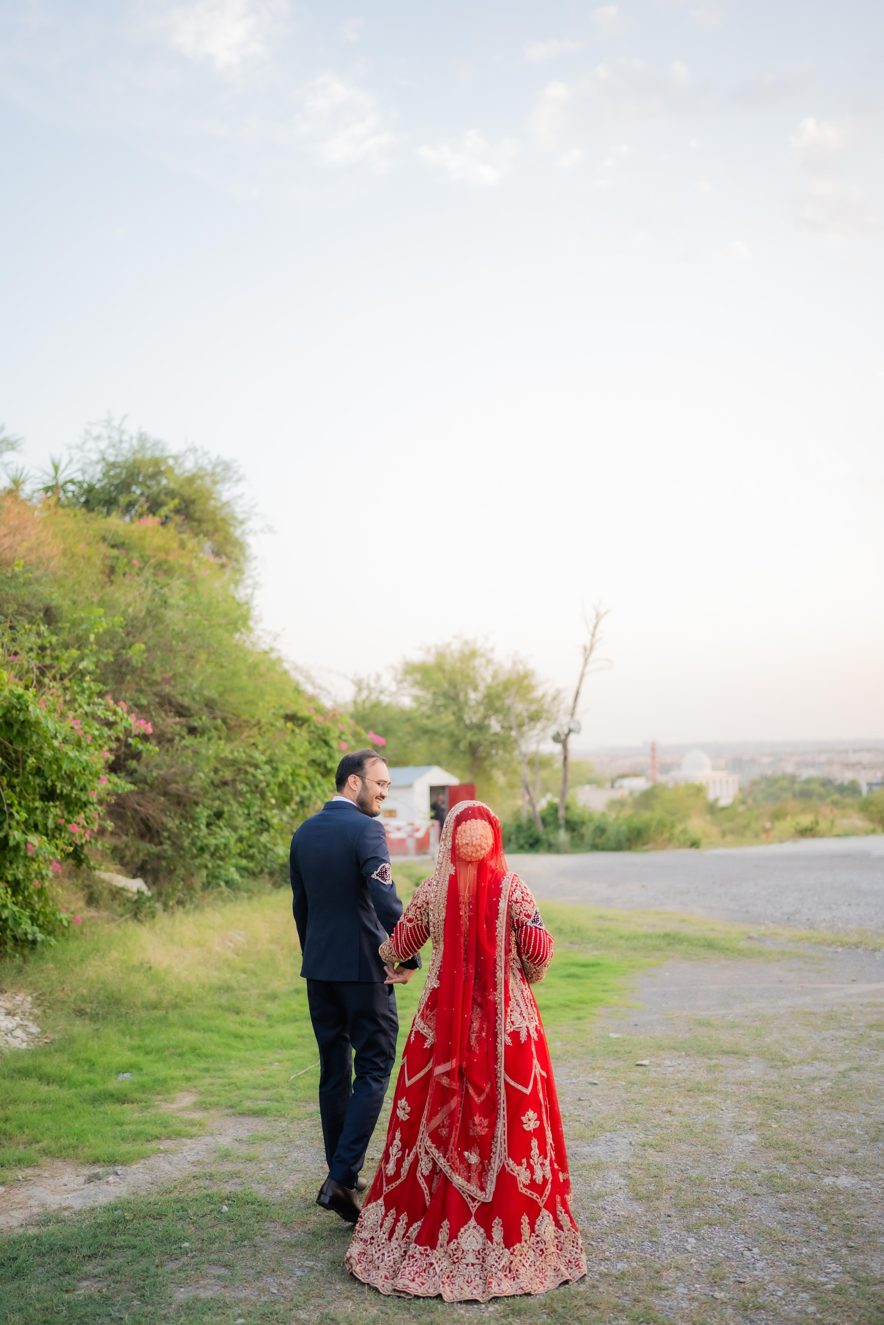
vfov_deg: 54.4
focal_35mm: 35
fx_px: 1289
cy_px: 662
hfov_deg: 37.9
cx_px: 442
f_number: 1.4
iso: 800
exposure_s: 1/1600
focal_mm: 35
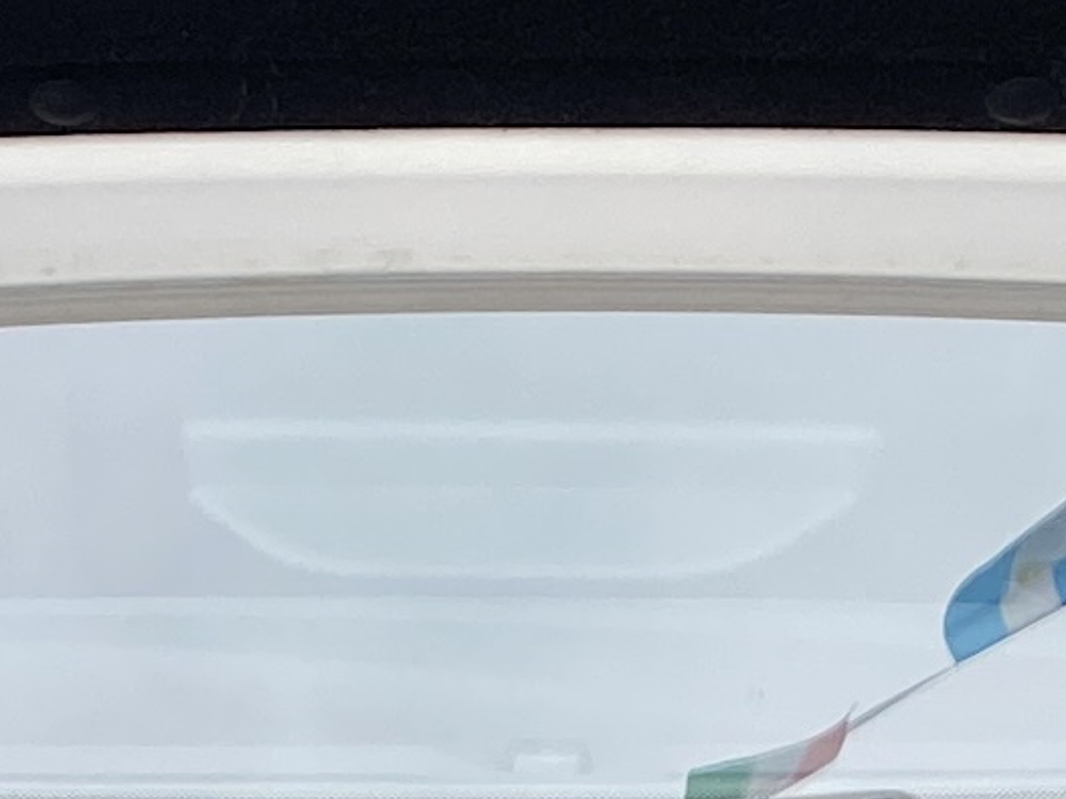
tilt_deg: -30.1
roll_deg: -1.0
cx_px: 574
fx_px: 6127
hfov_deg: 9.9
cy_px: 2310
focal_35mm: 199
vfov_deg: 6.8
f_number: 1.8
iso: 32
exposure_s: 1/192
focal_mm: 4.25
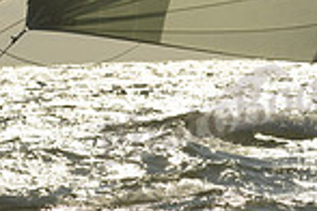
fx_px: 6929
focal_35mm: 787
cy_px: 29
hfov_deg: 2.6
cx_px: -13
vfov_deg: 1.7
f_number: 9
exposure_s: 1/2000
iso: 320
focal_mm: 200
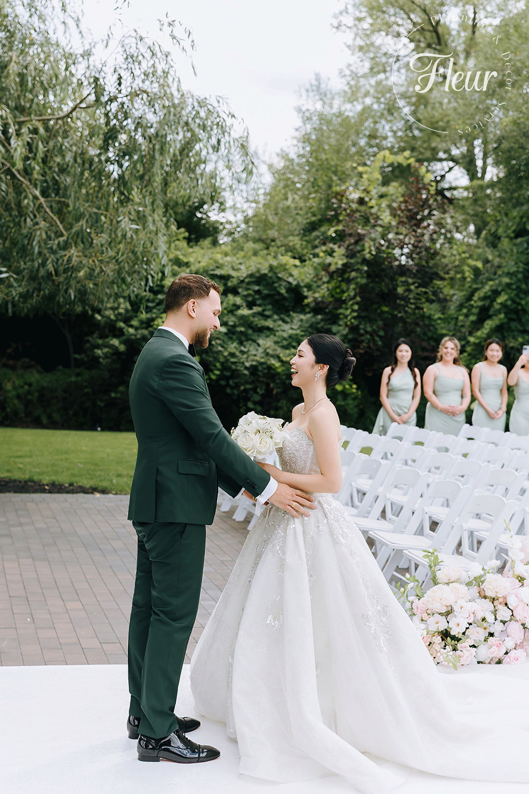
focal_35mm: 50
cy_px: 397
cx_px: 264
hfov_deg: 27.0
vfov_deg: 39.6
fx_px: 1102
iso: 320
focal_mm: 50
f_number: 3.2
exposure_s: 1/1250
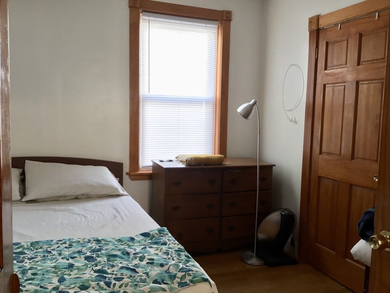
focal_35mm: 31
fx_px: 349
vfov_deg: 45.4
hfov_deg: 58.4
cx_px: 195
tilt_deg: -5.8
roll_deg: -1.5
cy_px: 146
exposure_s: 1/30
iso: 125
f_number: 2.4
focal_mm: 3.3
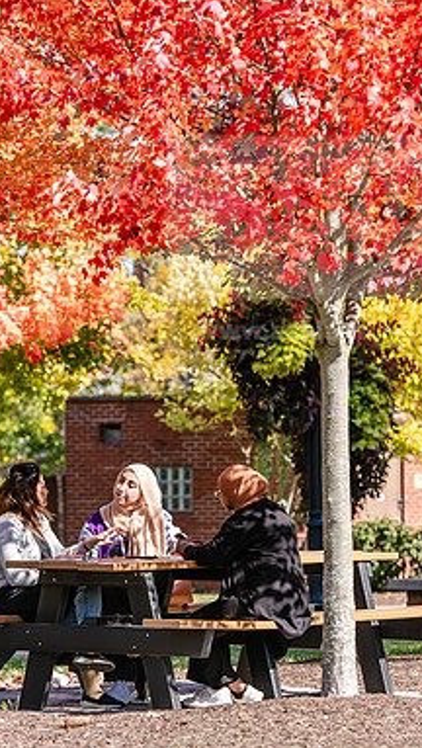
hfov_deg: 6.6
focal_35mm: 184
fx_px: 3653
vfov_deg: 11.7
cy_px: 372
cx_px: 107
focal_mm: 116
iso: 125
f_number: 4
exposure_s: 1/500
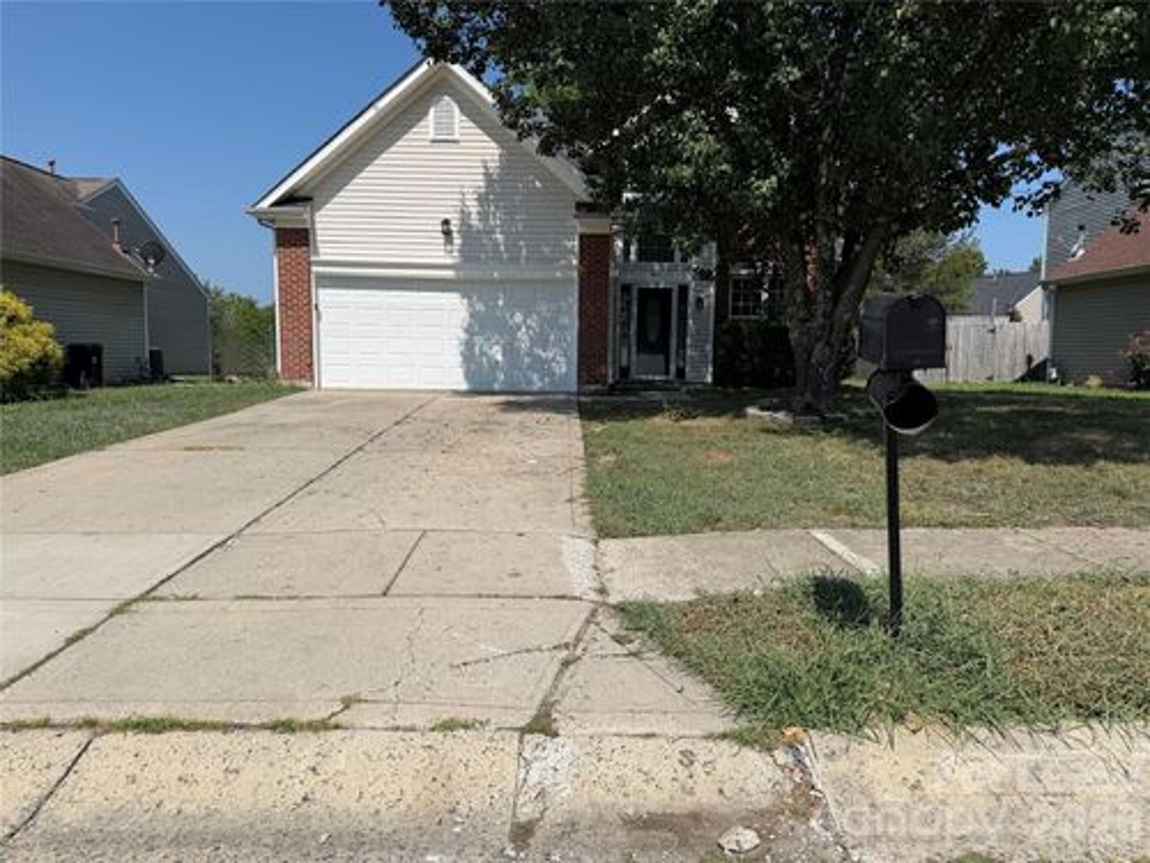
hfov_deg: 71.6
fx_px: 797
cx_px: 575
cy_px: 432
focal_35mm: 24
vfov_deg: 56.8
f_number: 1.78
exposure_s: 1/7353
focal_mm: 6.76
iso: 80
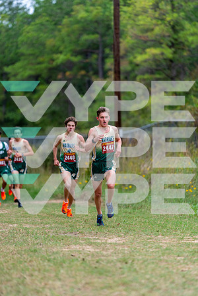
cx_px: 99
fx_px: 1650
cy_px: 148
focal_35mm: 200
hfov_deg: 6.9
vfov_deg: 10.3
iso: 800
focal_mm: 200
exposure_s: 1/1250
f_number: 2.8
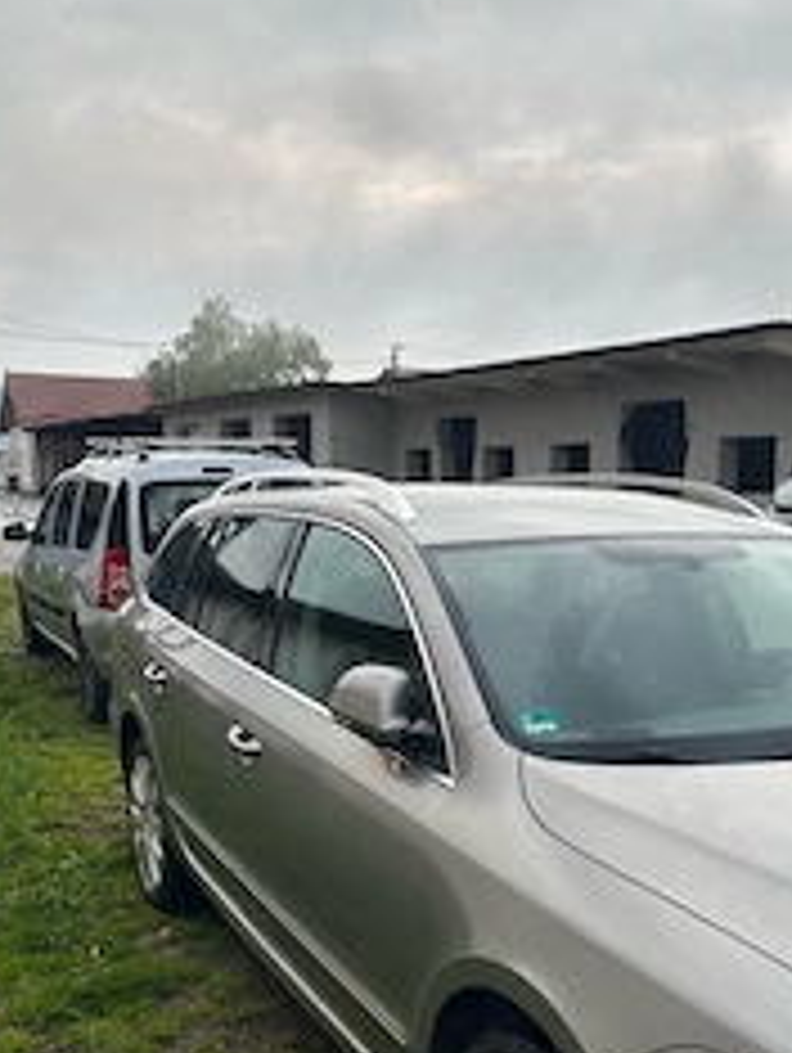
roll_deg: -1.0
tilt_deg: -12.4
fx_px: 1248
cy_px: 756
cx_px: 540
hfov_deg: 34.8
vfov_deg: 44.6
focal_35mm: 41
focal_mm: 6.86
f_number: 1.78
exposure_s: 1/494
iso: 80
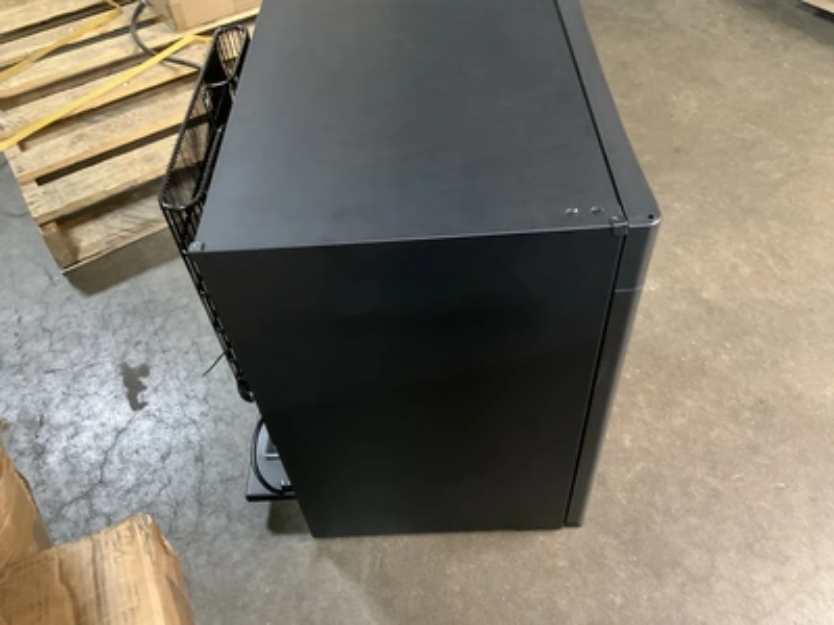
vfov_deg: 48.2
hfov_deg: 61.7
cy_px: 312
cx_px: 417
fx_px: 699
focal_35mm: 29
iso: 500
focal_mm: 3
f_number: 1.8
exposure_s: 1/24
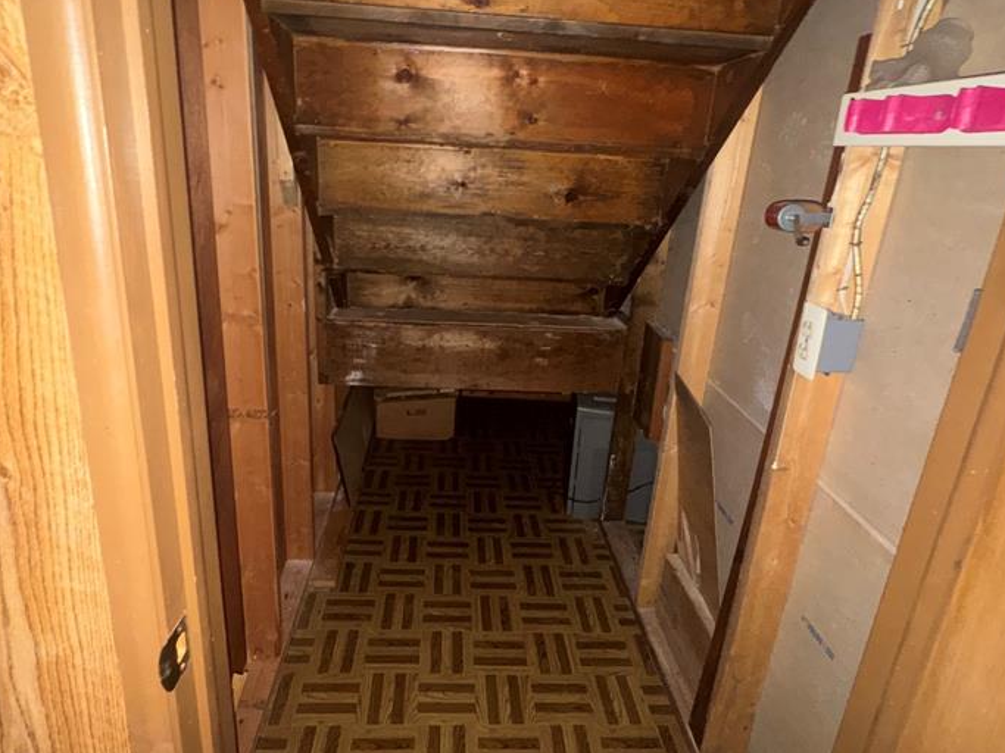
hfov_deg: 79.0
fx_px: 610
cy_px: 335
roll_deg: -3.8
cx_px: 480
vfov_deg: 63.3
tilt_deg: -18.2
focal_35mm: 21
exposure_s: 1/16
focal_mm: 2.22
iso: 320
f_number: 2.2
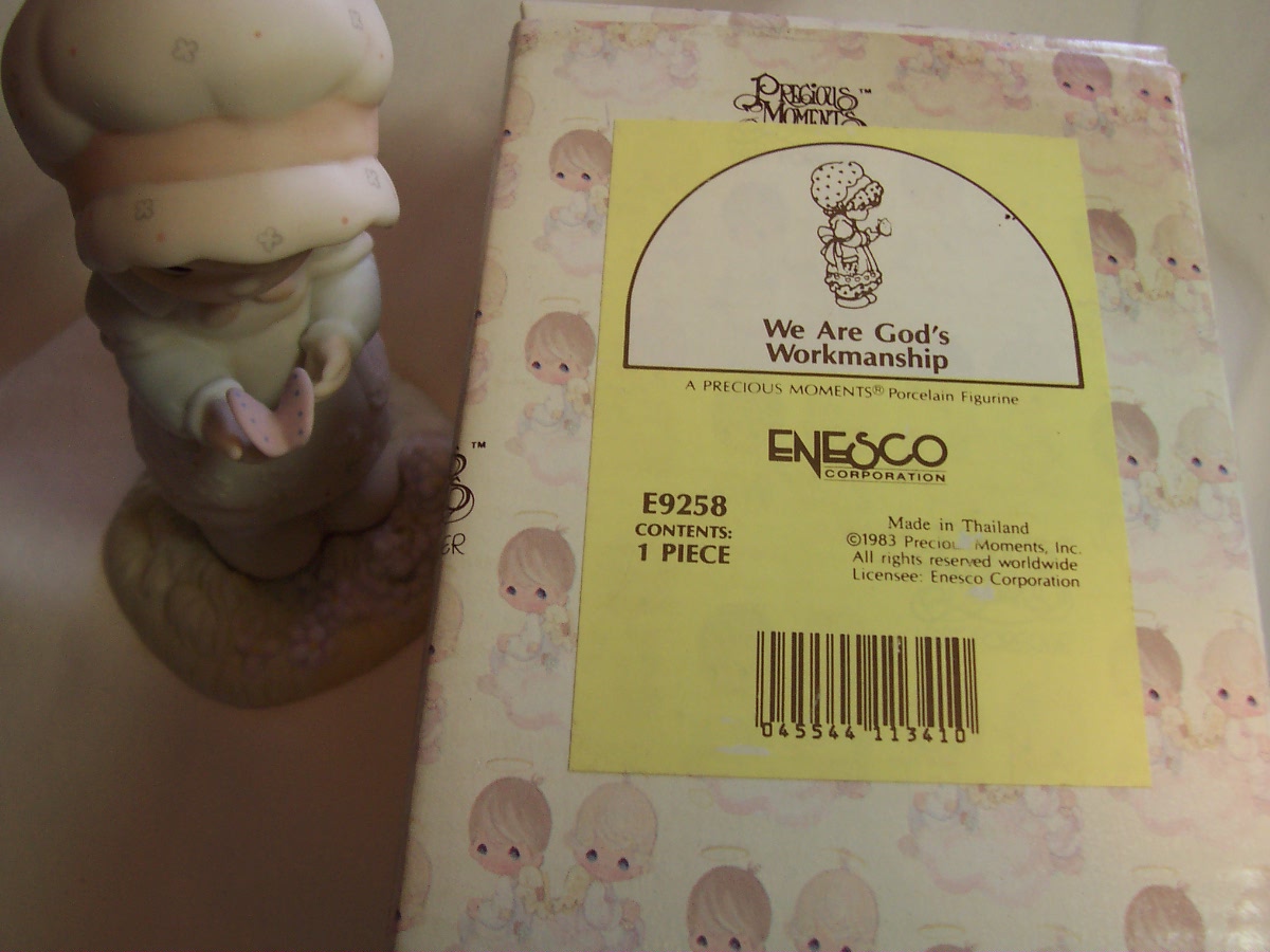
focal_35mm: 37
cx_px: 635
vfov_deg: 38.7
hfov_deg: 50.1
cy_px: 476
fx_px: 1357
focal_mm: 5.6
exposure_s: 1/90
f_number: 2.8
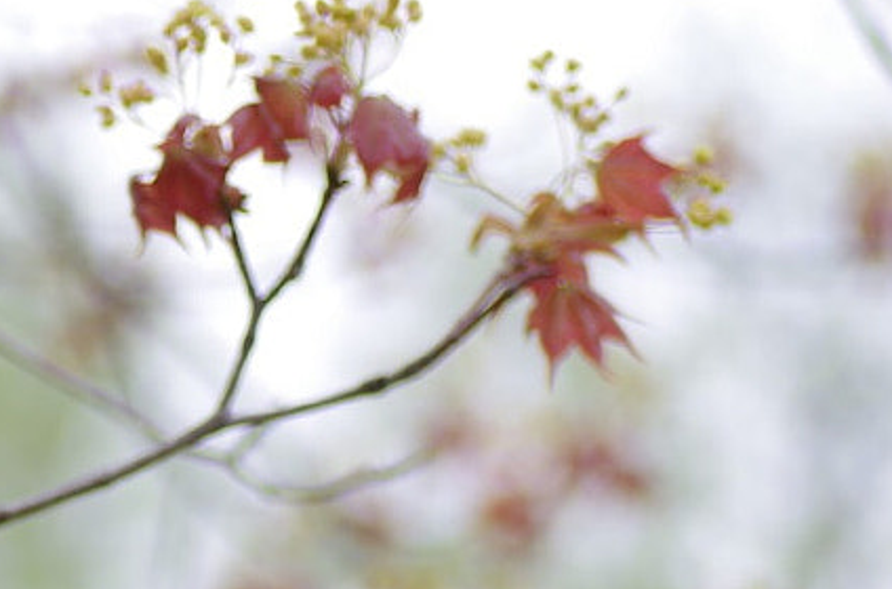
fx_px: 12599
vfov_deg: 2.7
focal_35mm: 510
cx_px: -583
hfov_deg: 4.0
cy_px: 763
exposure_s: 1/200
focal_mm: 90
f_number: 2.8
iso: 100
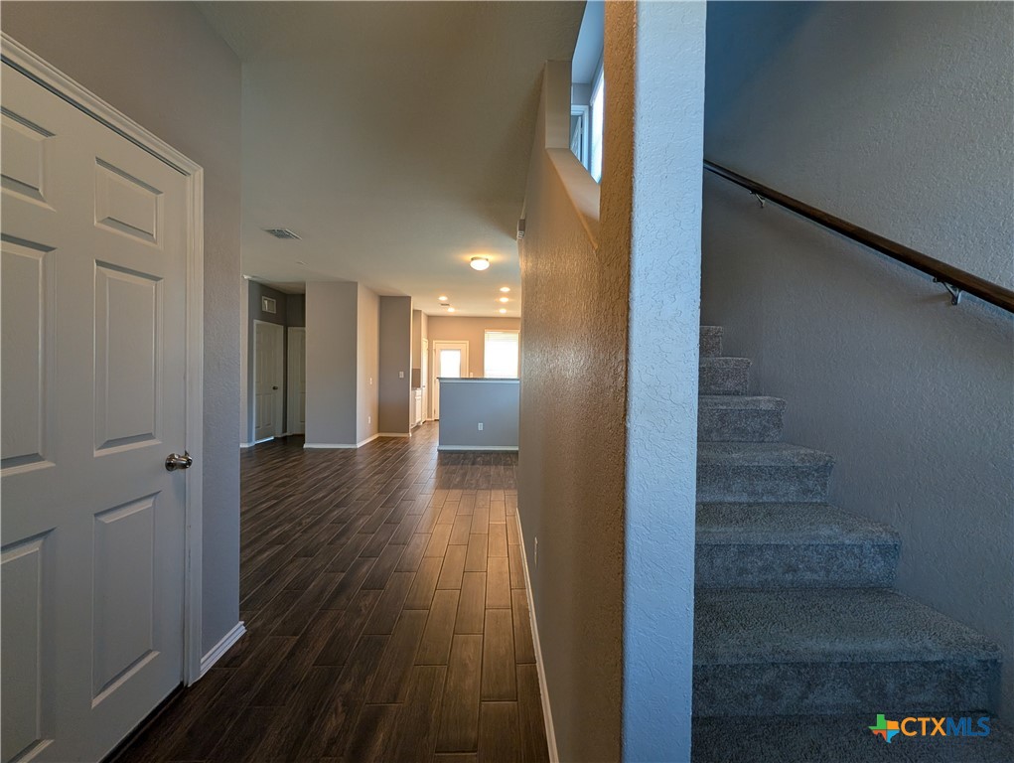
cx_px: 507
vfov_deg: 94.6
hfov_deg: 110.5
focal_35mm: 12
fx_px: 352
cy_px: 382
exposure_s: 1/120
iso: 114
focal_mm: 2.02
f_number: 1.7
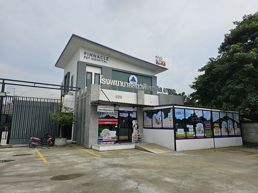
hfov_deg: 73.9
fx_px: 171
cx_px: 129
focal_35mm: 23
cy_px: 96
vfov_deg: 58.9
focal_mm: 6.3
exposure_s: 1/1369
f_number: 1.7
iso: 16
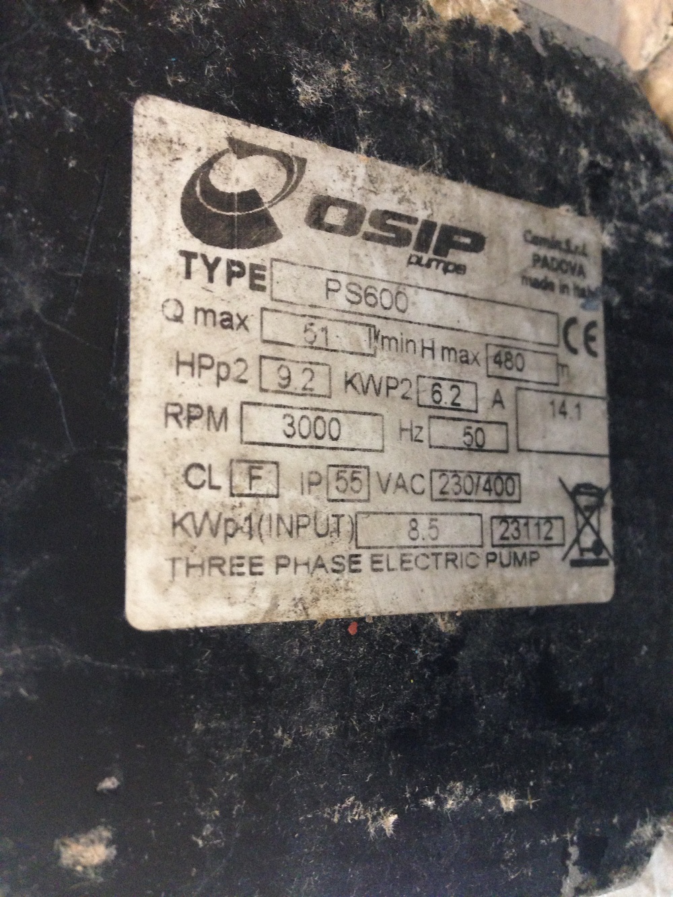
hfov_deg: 43.0
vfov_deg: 55.3
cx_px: 336
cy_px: 448
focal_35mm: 33
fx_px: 855
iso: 250
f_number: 2.4
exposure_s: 1/20
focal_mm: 4.12
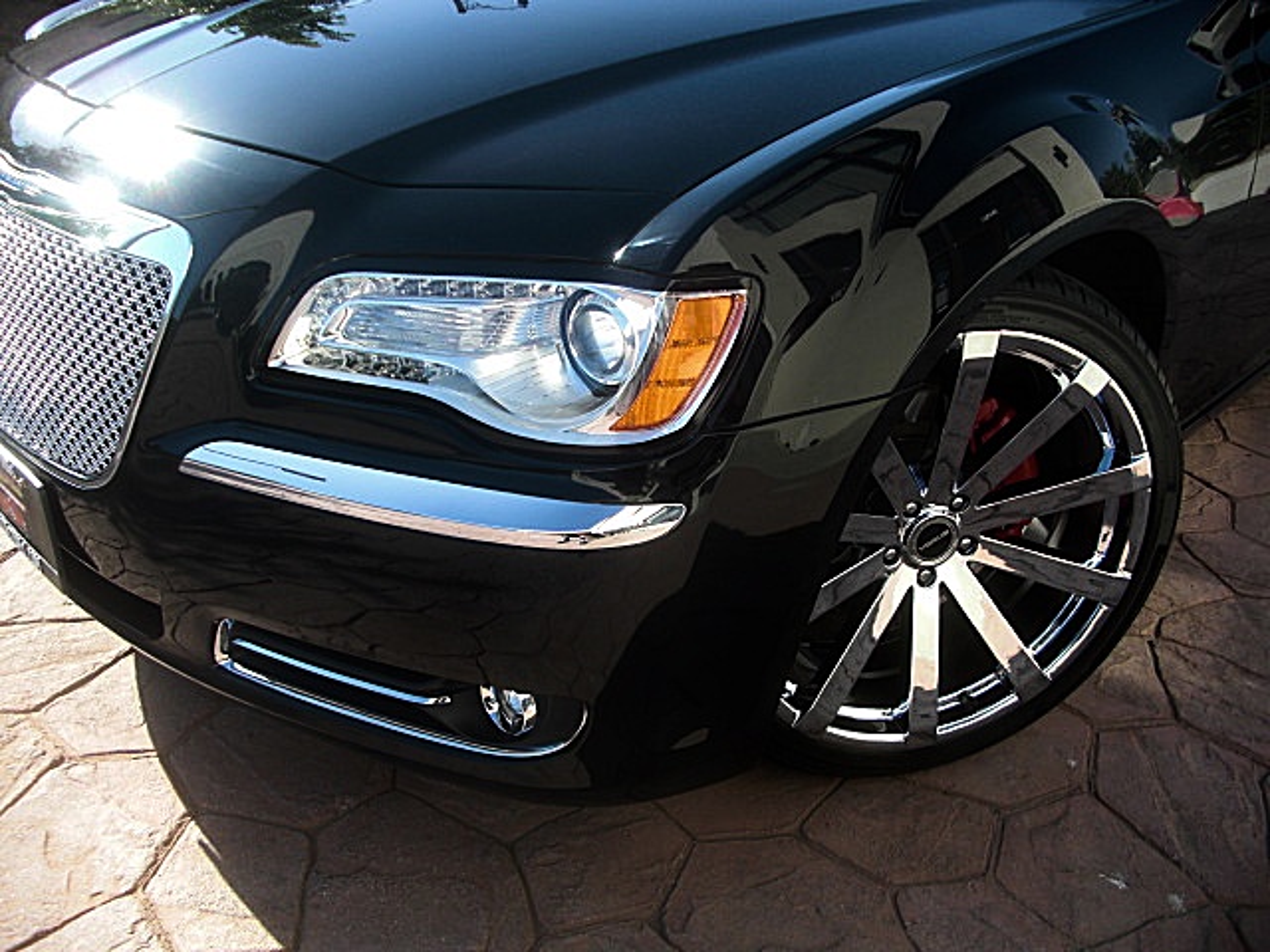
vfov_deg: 39.7
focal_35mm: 36
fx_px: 1321
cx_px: 635
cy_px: 476
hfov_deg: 51.4
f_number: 2.8
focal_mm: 6.3
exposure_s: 1/250
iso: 50
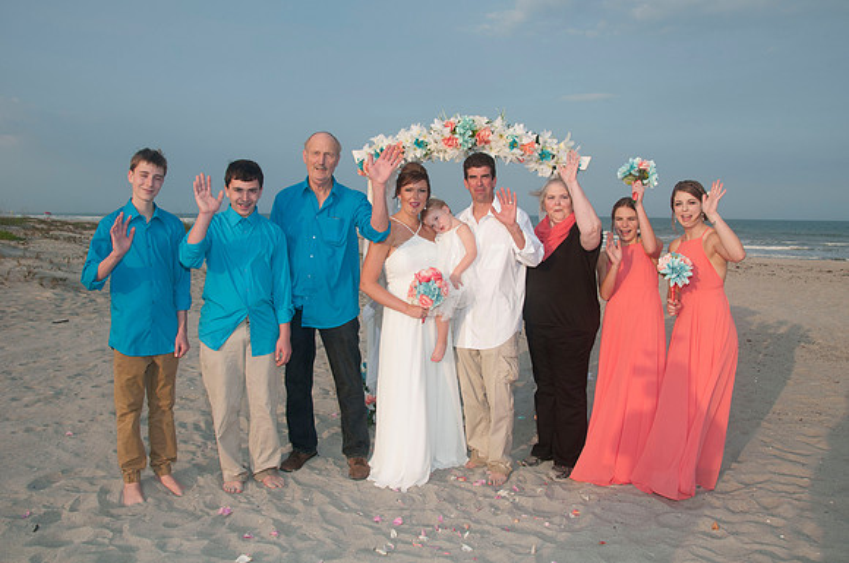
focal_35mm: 27
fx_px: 636
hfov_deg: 67.5
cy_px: 282
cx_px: 424
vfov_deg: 47.8
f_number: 7.1
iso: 100
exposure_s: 1/250
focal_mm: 18
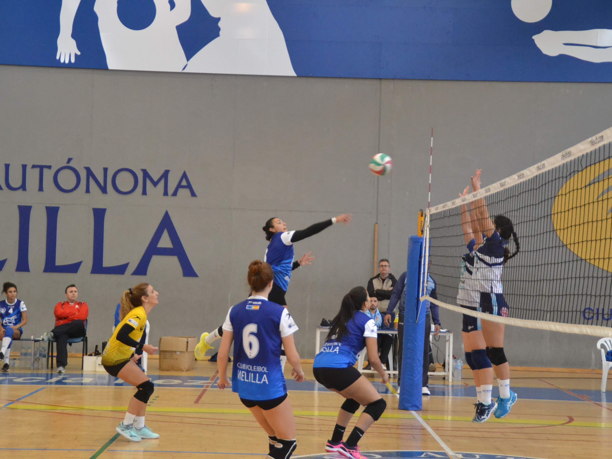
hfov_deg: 25.0
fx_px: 1379
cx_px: 302
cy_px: 229
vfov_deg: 18.9
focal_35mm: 78
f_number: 4.8
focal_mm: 48
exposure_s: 1/320
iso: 3200
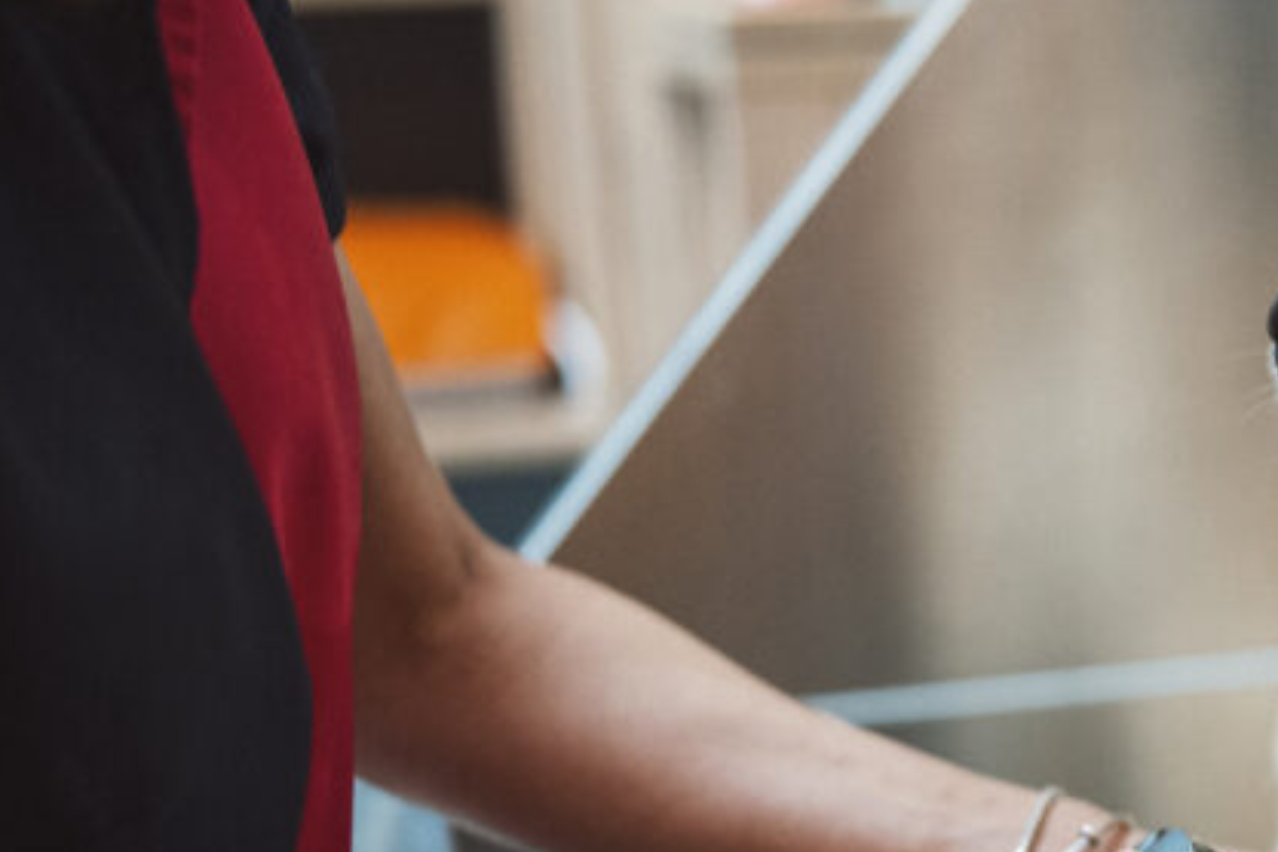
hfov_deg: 21.8
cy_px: 618
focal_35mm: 86
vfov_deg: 15.8
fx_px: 3053
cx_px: 1560
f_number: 1.4
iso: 640
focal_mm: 35
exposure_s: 1/400
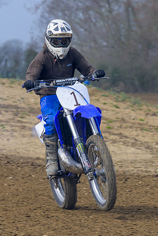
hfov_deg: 3.4
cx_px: 91
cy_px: 120
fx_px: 2631
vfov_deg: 5.2
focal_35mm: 400
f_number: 6.3
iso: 100
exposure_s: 1/320
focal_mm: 145
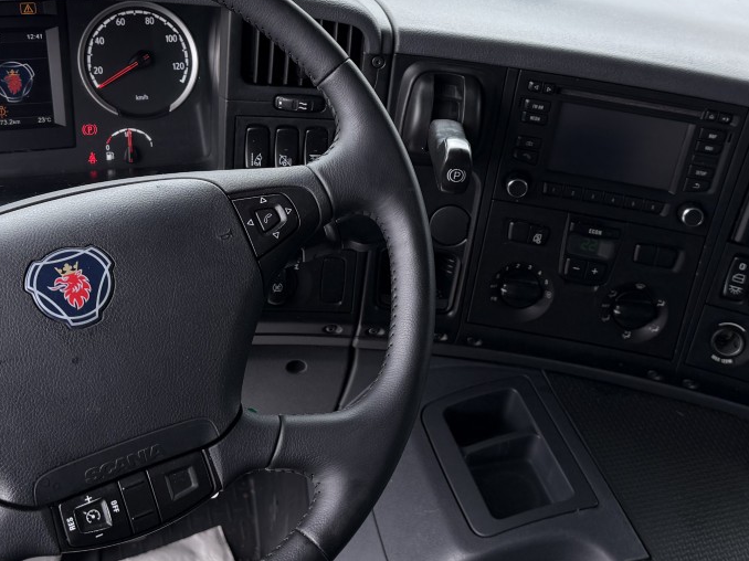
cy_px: 195
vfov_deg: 28.4
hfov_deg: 37.5
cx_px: 350
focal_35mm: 51
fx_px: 1103
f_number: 1.78
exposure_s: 1/367
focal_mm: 6.76
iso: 80
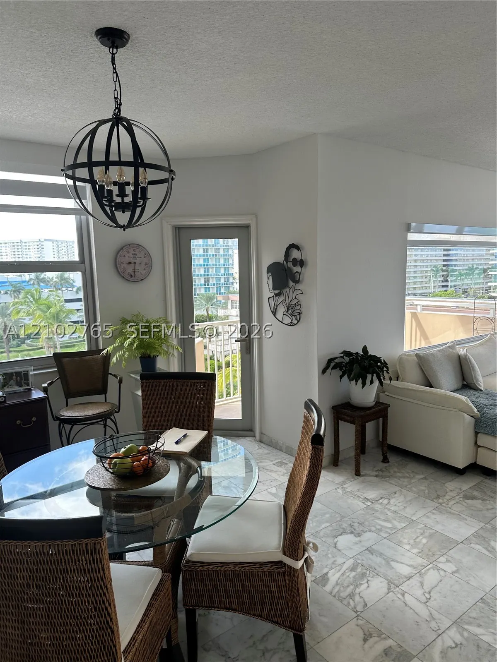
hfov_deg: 56.8
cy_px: 331
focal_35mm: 24
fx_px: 459
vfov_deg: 71.6
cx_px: 248
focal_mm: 6.86
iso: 64
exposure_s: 1/179
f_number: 1.78
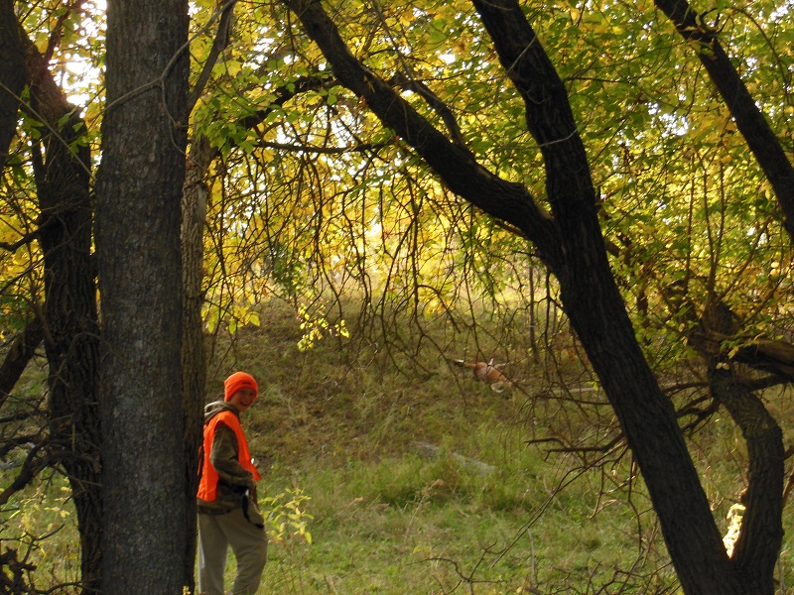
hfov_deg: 21.1
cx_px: 397
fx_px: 2133
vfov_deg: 15.9
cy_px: 298
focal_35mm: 93
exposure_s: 1/60
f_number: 5.6
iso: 400
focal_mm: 16.5
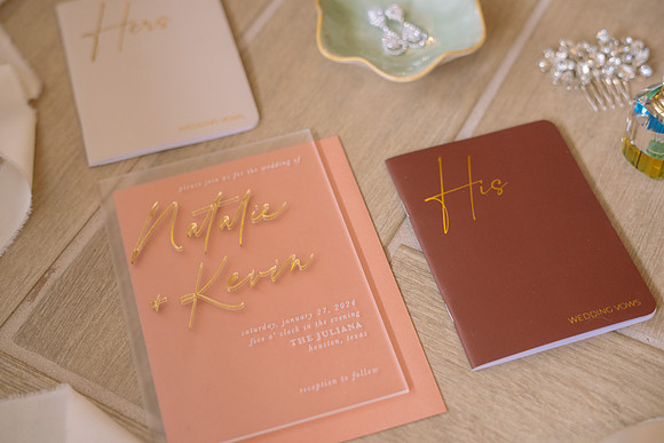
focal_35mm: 50
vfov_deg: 27.0
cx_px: 332
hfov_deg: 39.6
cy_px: 222
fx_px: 922
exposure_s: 1/250
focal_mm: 50
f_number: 2.8
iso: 1600
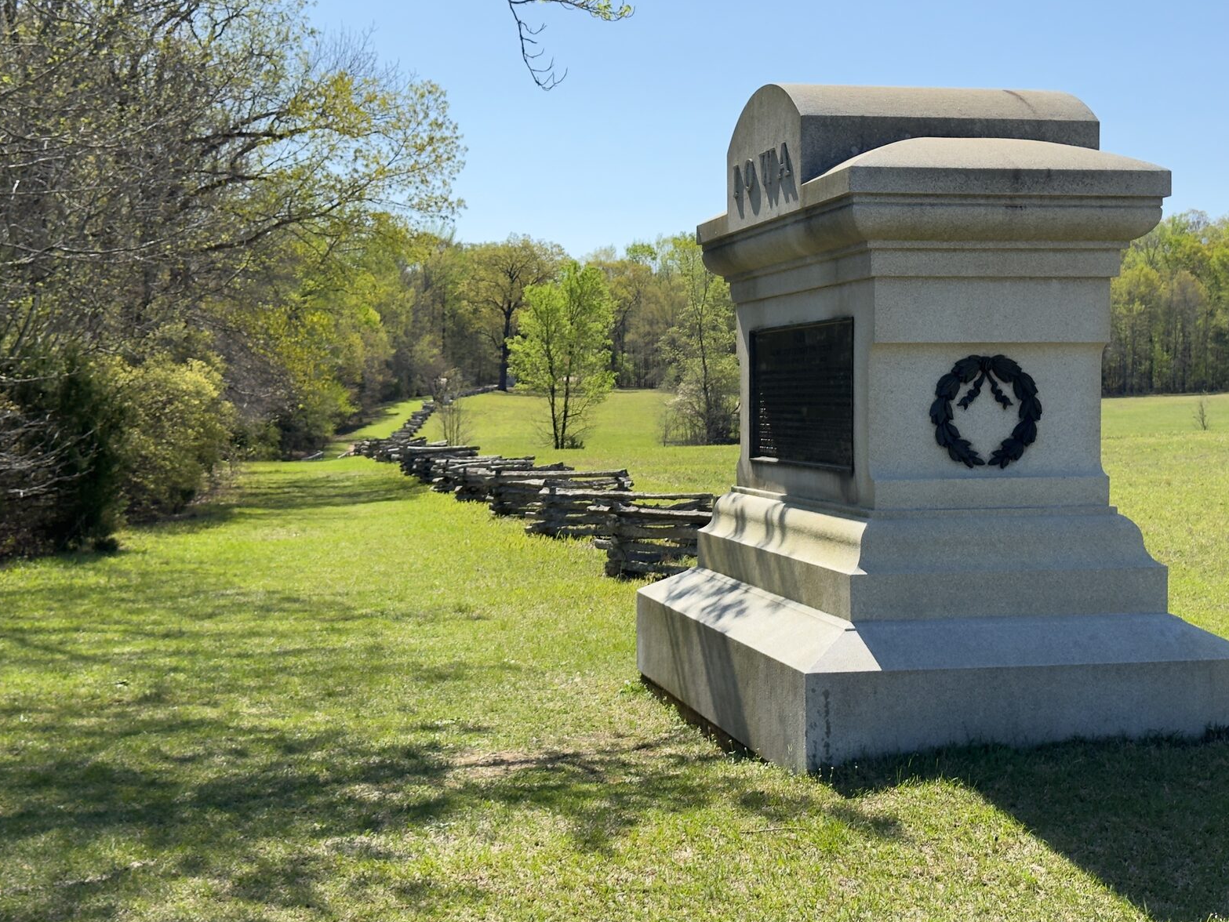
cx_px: 621
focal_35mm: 49
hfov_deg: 38.9
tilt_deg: -2.9
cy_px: 455
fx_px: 1740
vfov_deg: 29.7
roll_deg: -0.1
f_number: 1.78
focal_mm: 6.76
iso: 64
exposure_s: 1/3257
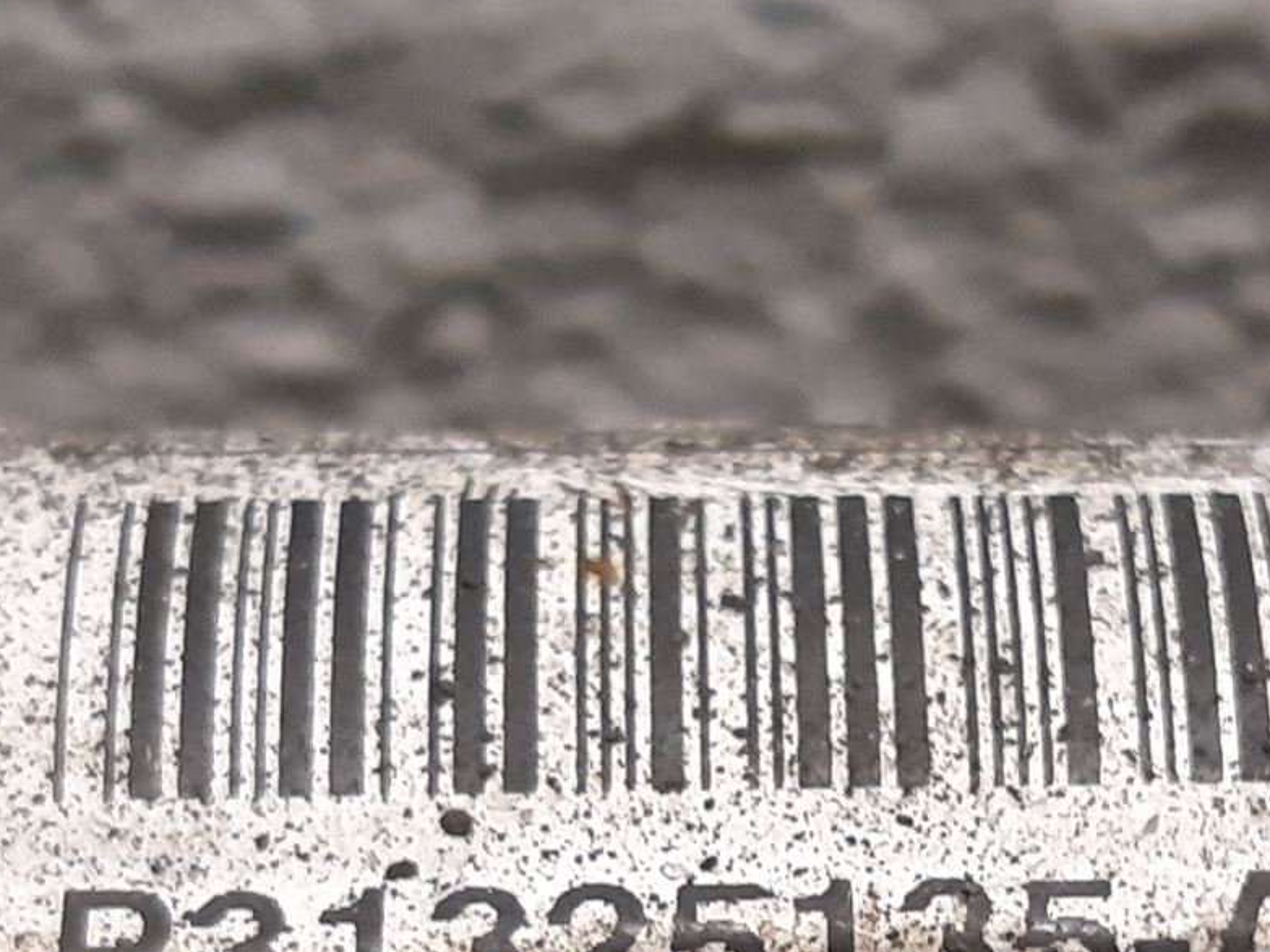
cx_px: 837
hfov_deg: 28.4
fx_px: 2494
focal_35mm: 68
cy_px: 973
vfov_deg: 20.8
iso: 250
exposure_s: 1/50
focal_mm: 3.93
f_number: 1.7
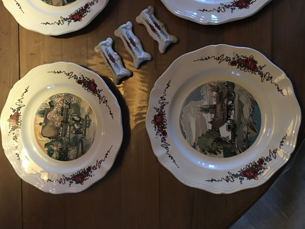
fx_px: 256
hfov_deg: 61.7
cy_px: 114
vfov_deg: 48.2
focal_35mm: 29
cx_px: 152
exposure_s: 1/8
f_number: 2.2
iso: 160
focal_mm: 4.15
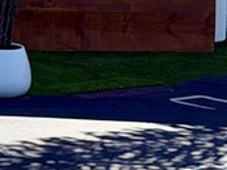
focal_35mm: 284
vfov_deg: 5.0
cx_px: 130
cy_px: -289
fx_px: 1864
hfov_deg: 7.0
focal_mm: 6.76
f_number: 1.78
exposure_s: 1/3704
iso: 64
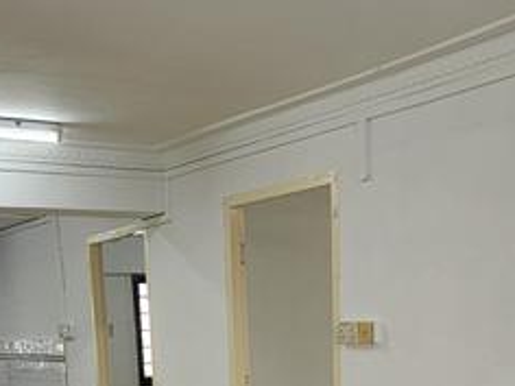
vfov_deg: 23.1
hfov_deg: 34.9
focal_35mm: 55
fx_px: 818
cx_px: 264
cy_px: 521
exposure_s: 1/100
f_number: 2.2
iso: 64
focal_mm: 2.2
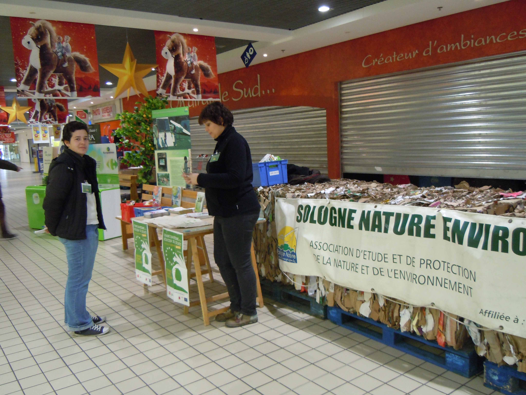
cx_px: 263
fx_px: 456
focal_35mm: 30
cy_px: 198
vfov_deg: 46.8
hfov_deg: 60.0
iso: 400
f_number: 3.5
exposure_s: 1/20
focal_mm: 5.4
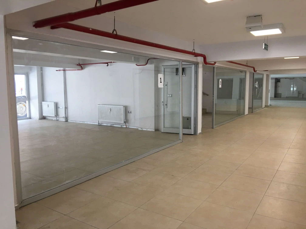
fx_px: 256
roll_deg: -0.4
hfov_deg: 61.7
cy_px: 114
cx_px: 153
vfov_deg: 48.2
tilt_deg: -3.8
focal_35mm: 29
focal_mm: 4.15
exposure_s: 1/33
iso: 32
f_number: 2.2
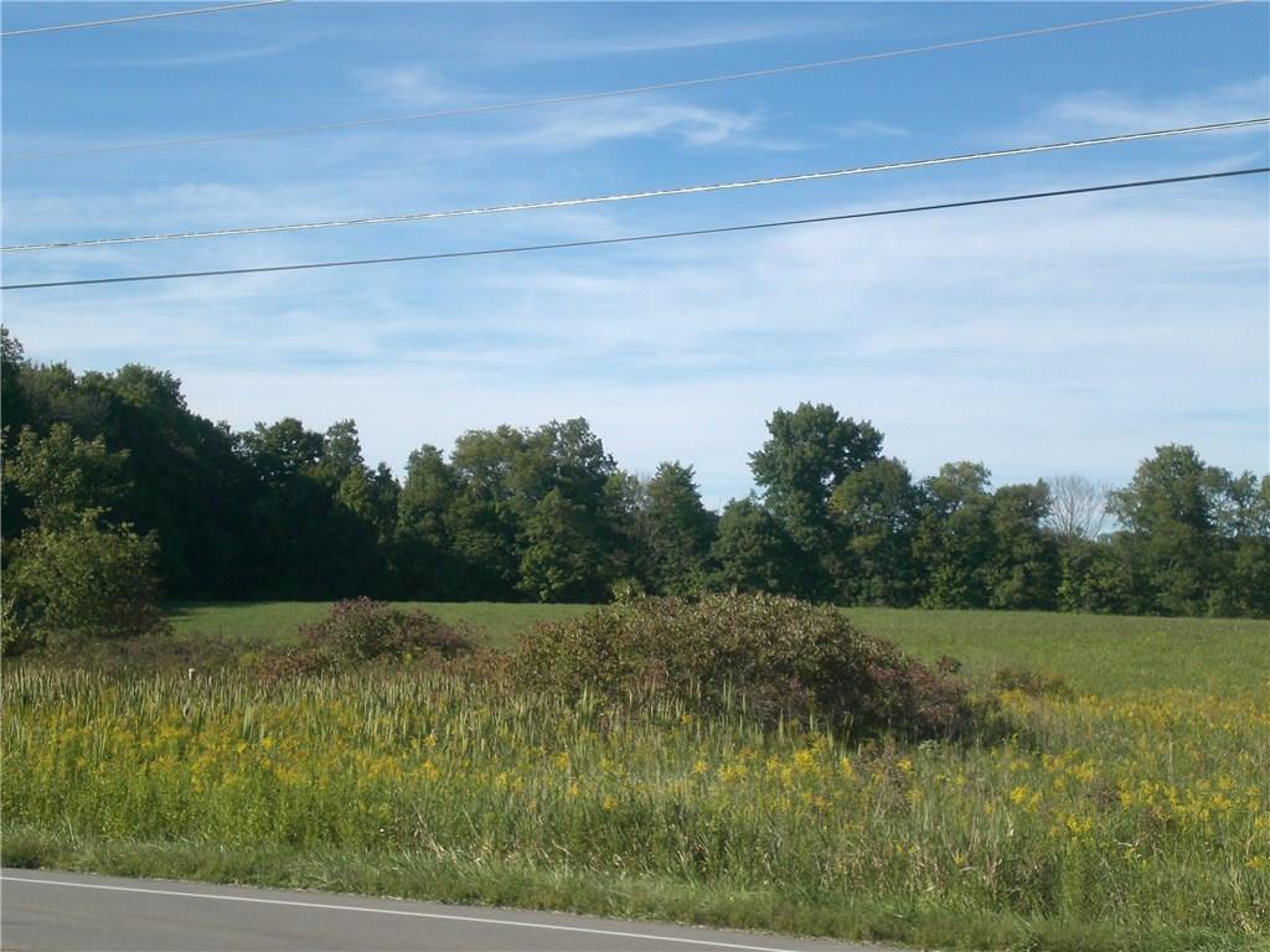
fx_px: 2311
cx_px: 635
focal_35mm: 63
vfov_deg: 23.3
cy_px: 476
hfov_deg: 30.7
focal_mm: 10.4
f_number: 5.7
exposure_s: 1/250
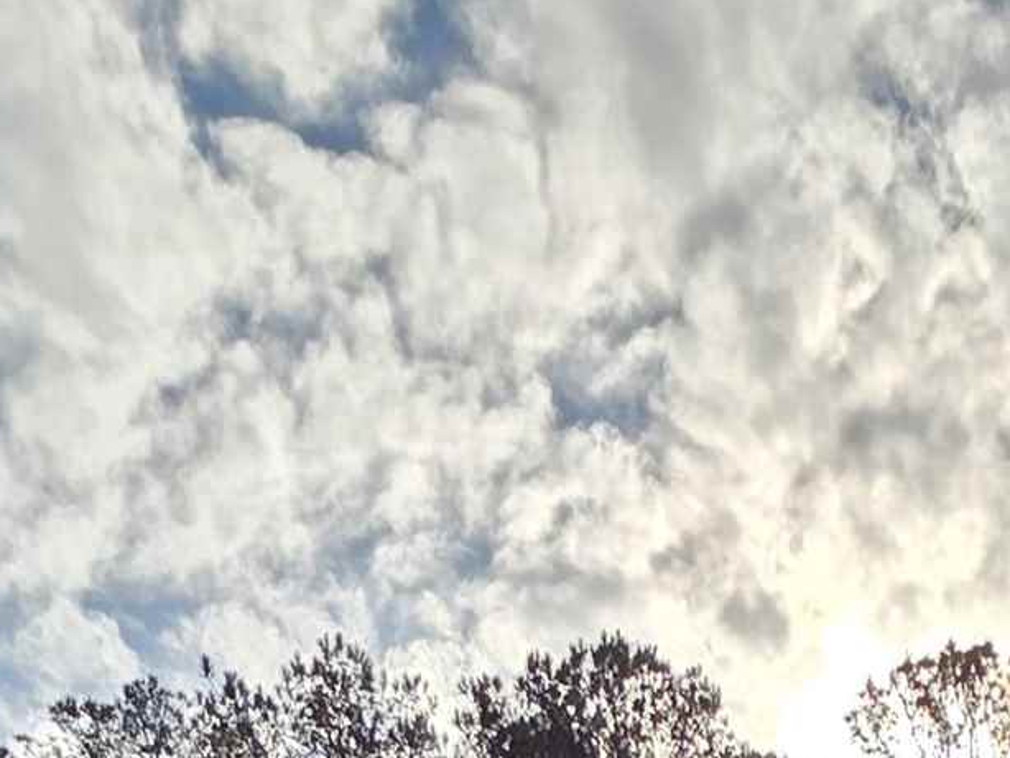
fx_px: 1897
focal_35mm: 65
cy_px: 1837
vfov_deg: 14.5
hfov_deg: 29.1
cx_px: 829
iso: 40
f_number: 1.9
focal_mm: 2.2
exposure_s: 1/2423
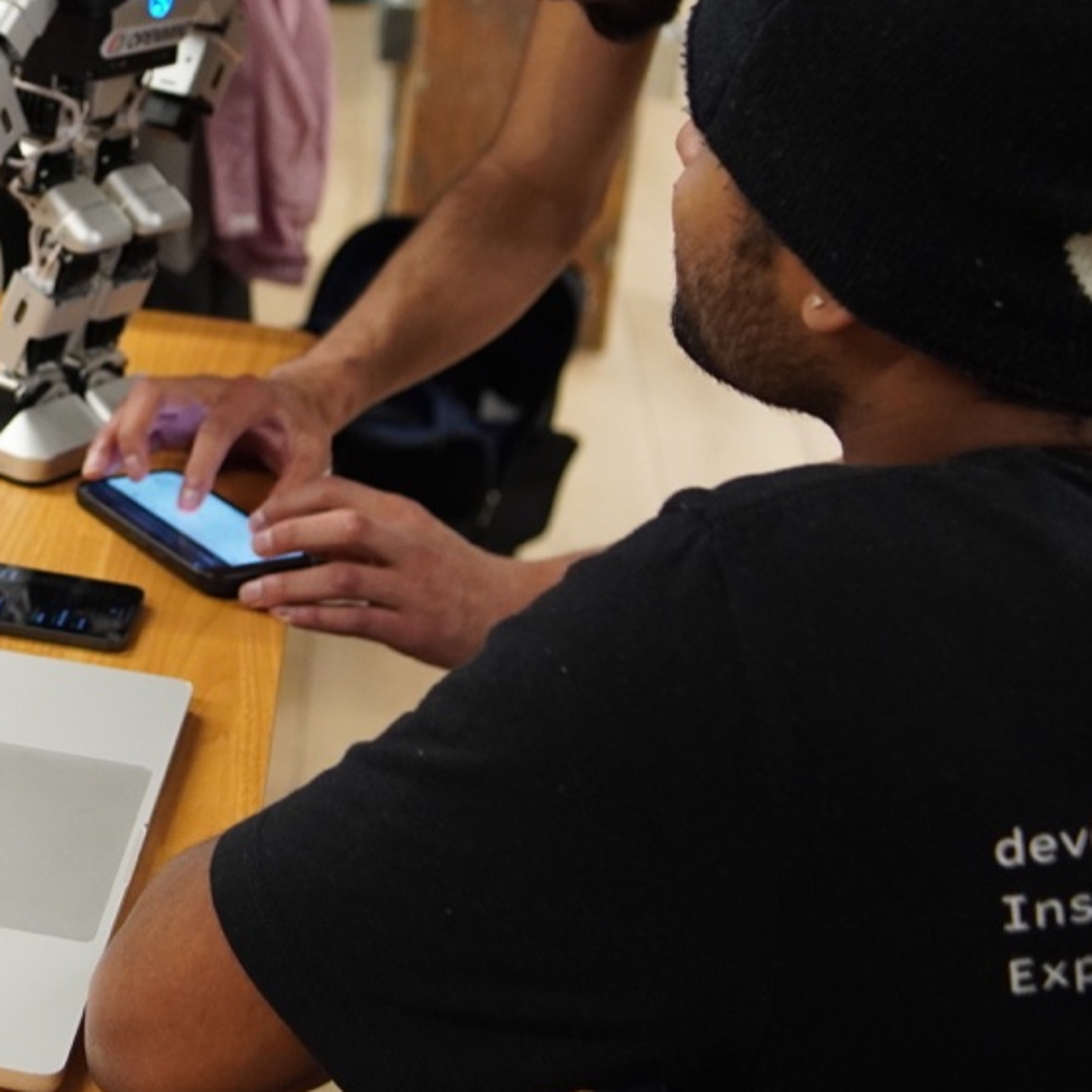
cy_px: 253
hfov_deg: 22.2
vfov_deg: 23.1
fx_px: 2644
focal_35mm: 74
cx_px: -69
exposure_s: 1/160
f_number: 2.2
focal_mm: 23
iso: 1600
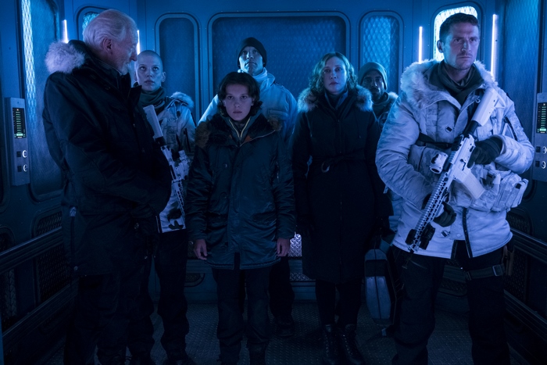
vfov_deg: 42.3
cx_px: 274
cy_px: 182
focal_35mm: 31
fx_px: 471
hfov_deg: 60.3
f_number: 2.8
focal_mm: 20.6
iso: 2500
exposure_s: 1/100
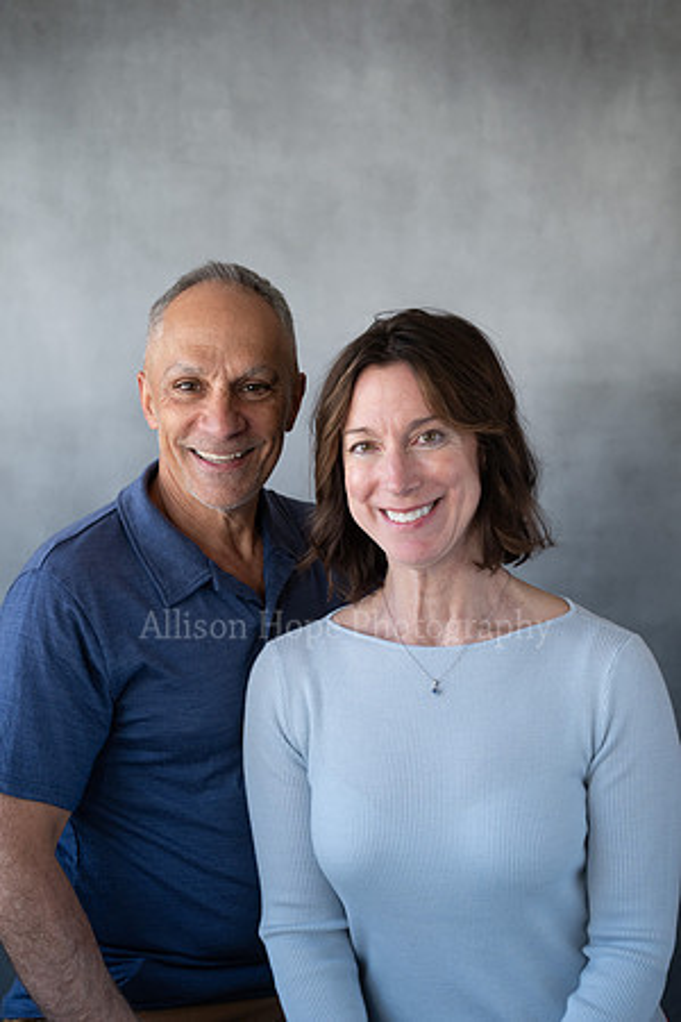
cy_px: 511
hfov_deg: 22.6
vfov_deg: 33.4
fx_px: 1702
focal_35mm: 60
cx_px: 340
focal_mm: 60
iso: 640
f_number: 5
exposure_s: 1/80
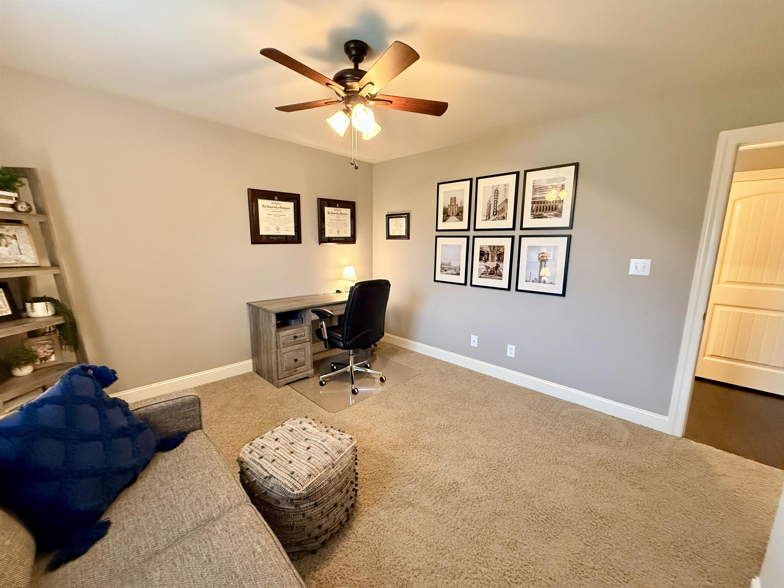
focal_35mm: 14
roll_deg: -1.7
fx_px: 317
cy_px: 294
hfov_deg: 102.1
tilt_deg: -8.5
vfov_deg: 85.7
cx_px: 392
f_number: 2.2
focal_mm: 2.22
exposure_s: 1/60
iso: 640
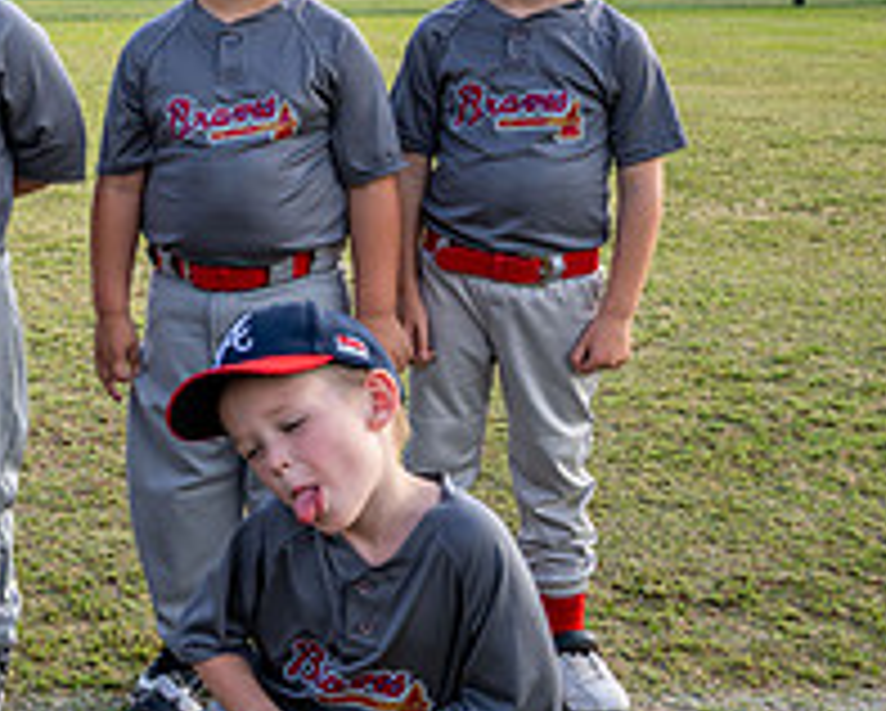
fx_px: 2284
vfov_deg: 17.7
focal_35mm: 87
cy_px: 277
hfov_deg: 20.2
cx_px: -252
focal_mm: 31.5
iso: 100
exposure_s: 1/200
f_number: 5.6
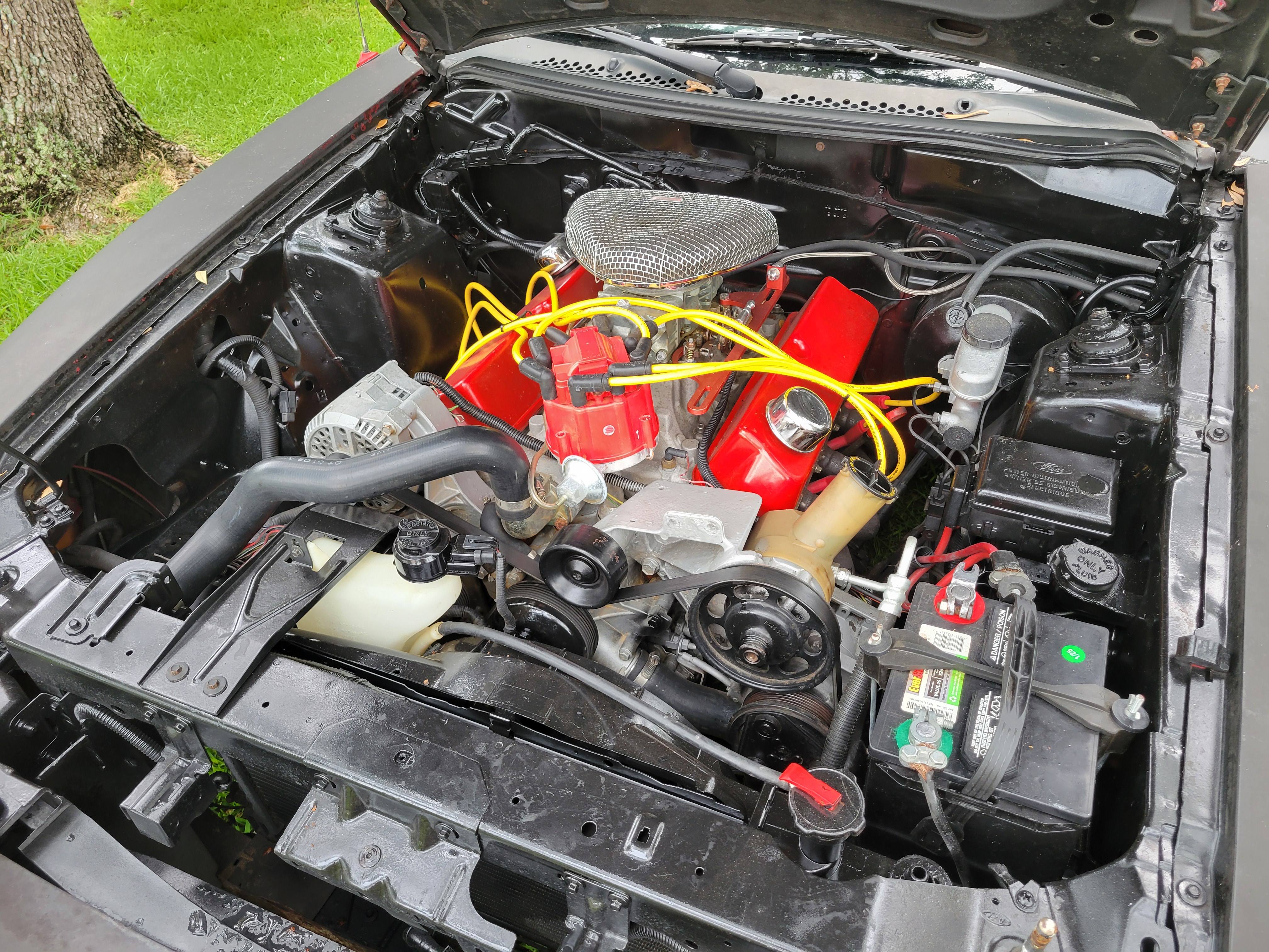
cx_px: 634
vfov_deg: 53.1
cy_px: 476
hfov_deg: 67.3
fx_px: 953
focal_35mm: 26
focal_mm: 5.4
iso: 80
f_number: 1.8
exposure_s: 1/120
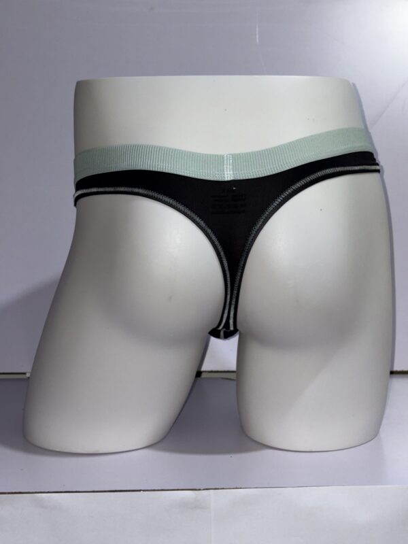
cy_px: 272
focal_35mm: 52
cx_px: 204
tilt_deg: -7.3
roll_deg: +0.2
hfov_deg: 28.0
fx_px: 817
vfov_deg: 36.8
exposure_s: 1/30
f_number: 1.6
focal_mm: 5.96
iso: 32
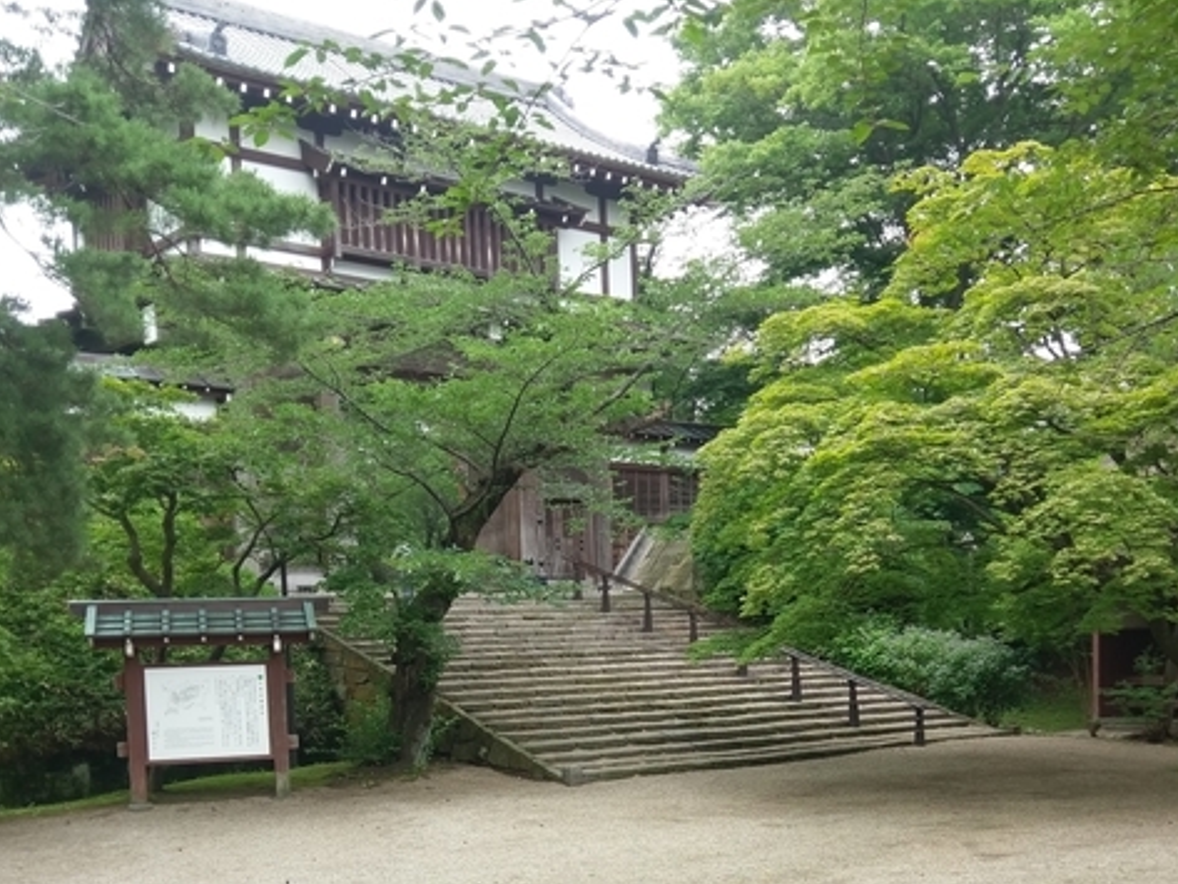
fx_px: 1498
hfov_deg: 42.9
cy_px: 725
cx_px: 598
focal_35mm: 44
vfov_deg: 31.9
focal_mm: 4.58
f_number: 1.8
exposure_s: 1/60
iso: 125
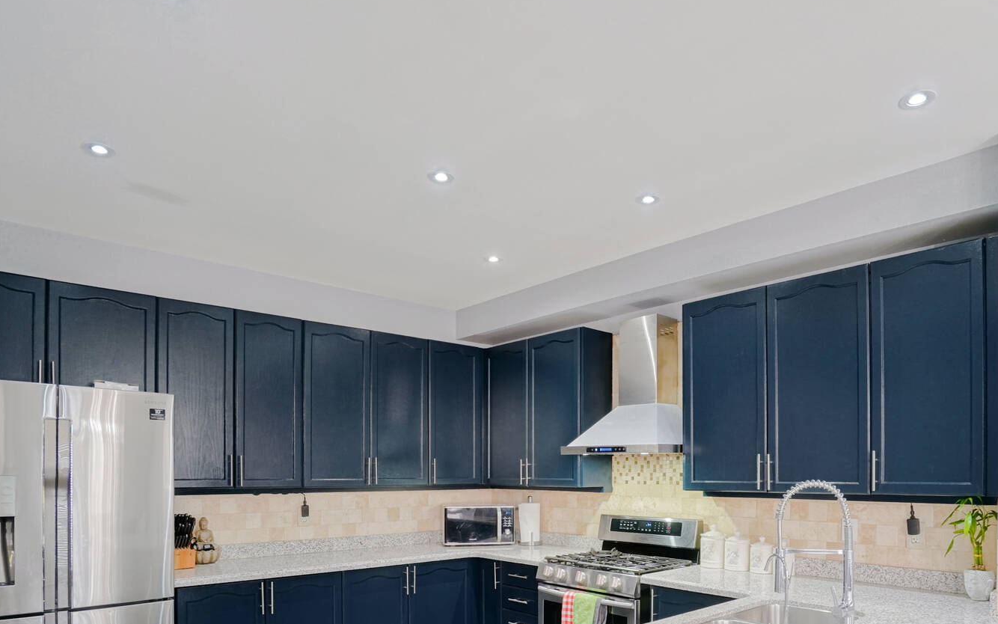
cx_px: 557
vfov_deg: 52.6
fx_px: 598
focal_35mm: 22
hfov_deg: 79.3
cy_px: 468
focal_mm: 10
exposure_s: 1/15
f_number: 5
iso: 400
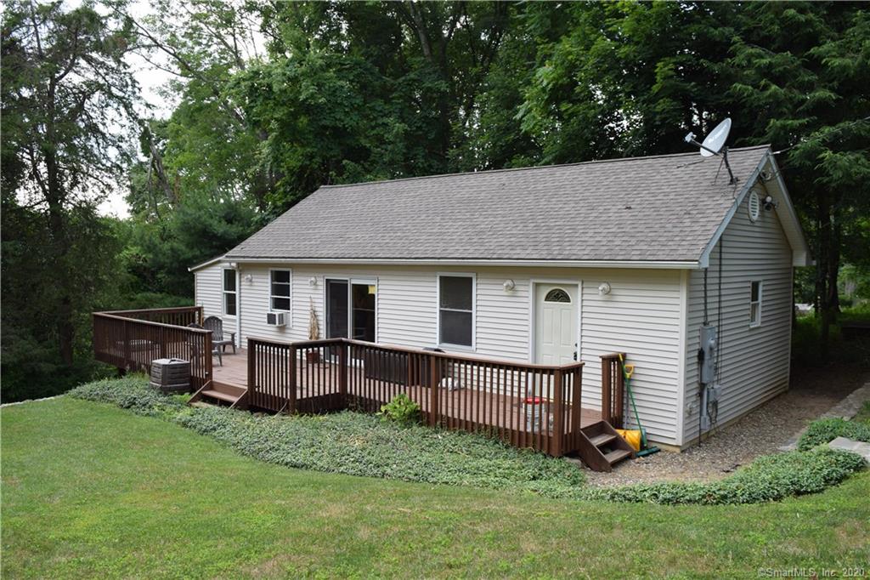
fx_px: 652
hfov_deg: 67.4
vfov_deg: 47.9
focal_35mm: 27
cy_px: 290
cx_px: 435
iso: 400
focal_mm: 18
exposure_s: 1/250
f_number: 8
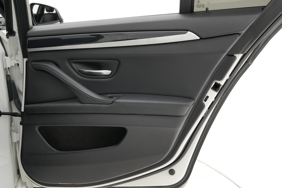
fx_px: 414
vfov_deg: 25.6
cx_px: 141
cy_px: 95
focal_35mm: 53
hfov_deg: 37.6
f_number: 8
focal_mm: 33.9
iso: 800
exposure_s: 1/100
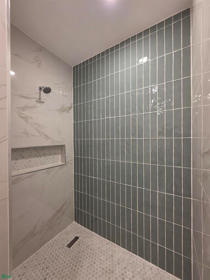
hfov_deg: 89.9
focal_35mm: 13
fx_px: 105
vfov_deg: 106.2
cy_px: 140
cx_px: 105
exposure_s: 1/60
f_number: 1.9
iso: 160
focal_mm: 2.2
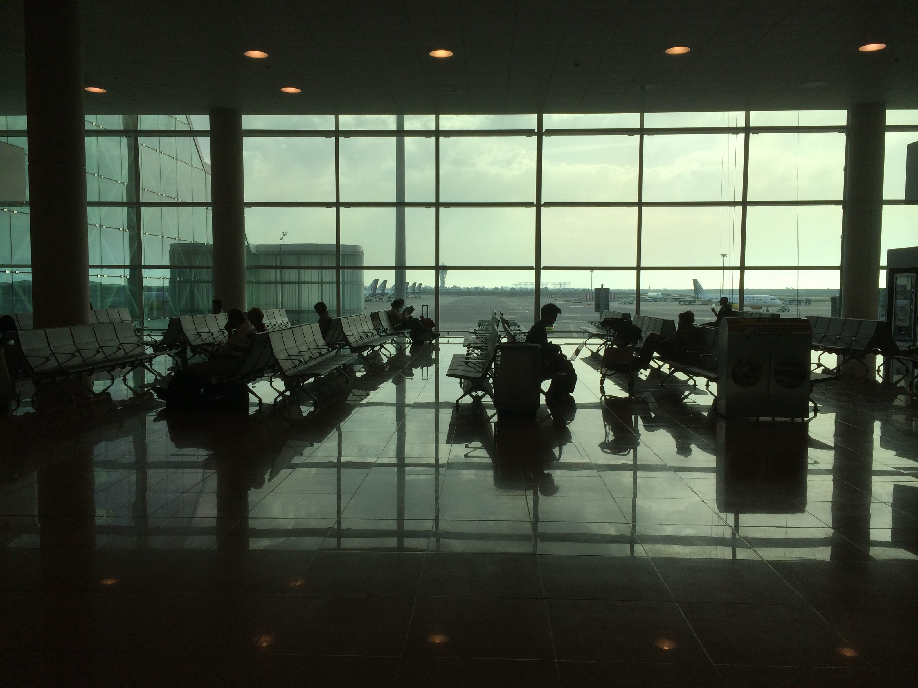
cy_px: 344
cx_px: 459
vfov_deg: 46.8
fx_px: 796
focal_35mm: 30
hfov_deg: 60.0
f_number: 2.2
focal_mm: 4.12
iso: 32
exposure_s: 1/1520
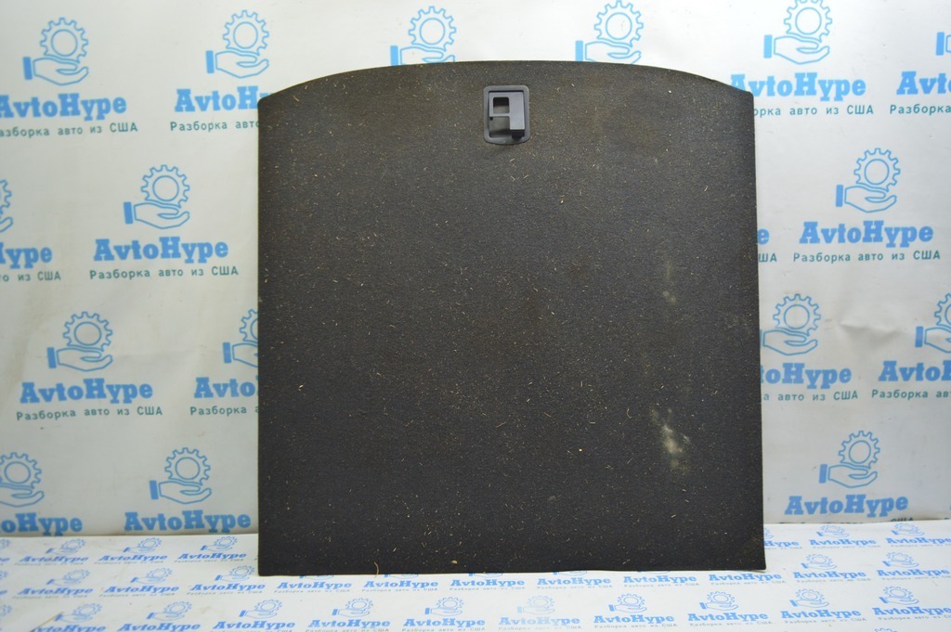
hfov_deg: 62.0
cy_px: 316
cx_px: 476
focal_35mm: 30
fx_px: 792
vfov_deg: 43.5
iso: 400
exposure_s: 1/40
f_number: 3.5
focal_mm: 20
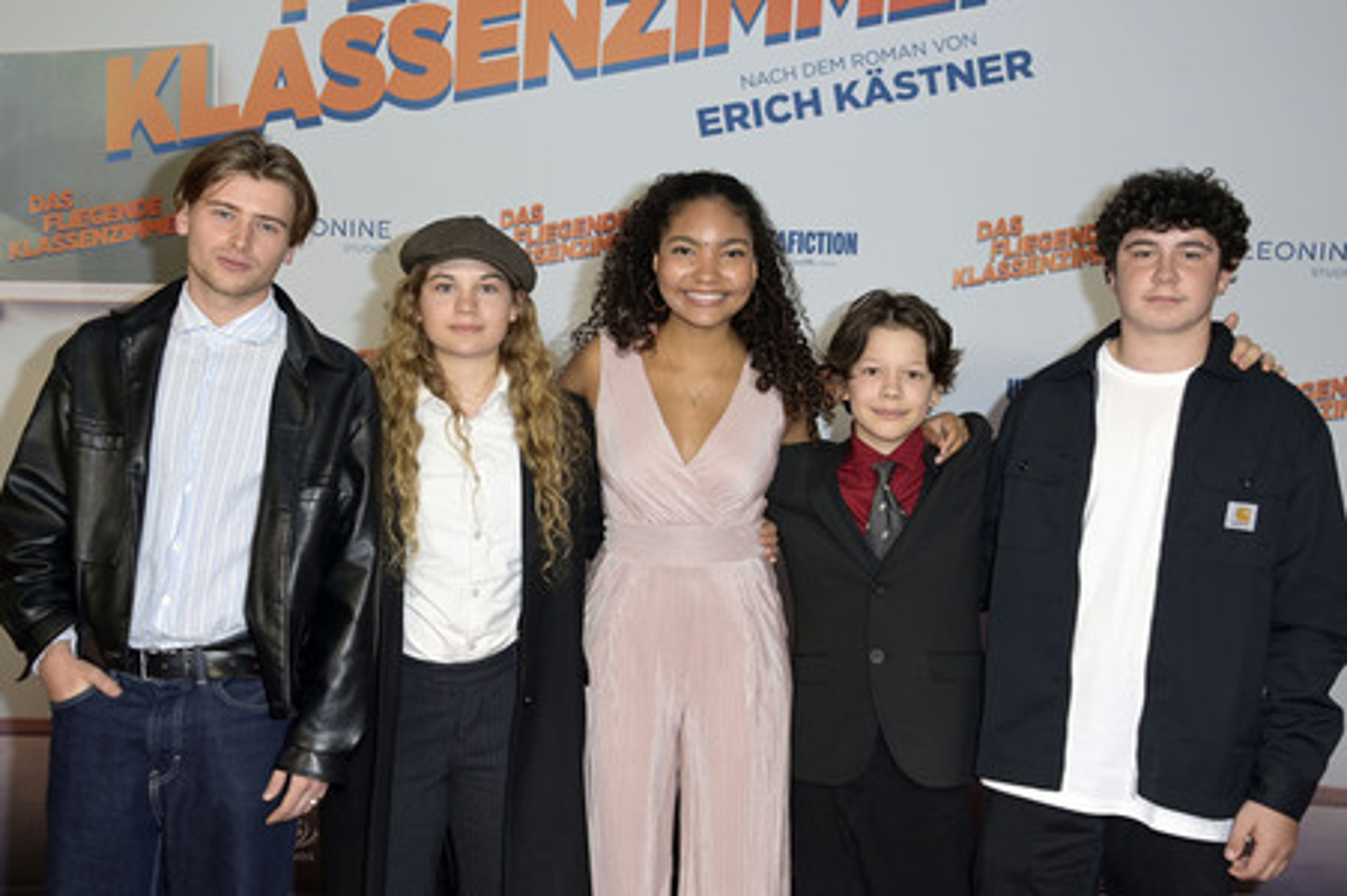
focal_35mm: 44
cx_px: 674
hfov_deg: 44.5
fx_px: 1645
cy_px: 448
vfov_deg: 30.5
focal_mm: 44
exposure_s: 1/250
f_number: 5.6
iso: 640
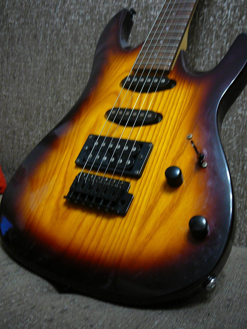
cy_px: 164
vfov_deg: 52.6
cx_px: 124
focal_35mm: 35
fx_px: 333
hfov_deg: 40.7
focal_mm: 5.2
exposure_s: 1/6
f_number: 2.8
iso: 200
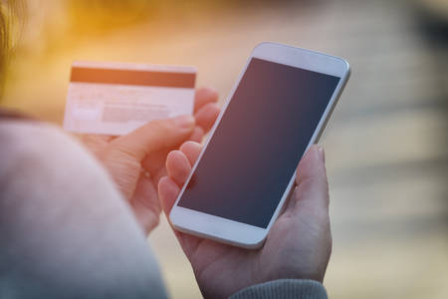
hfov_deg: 11.4
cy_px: 150
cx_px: 224
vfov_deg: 7.6
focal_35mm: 180
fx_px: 2240
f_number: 5.6
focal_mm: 180
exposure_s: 1/500
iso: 250
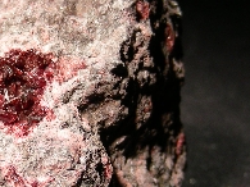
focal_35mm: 122
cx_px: 45
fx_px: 881
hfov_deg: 16.0
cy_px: 120
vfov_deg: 12.1
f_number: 3.5
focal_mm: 9.7
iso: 50
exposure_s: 1/25.5
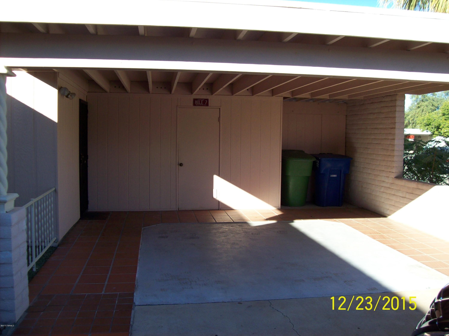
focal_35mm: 36
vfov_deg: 39.6
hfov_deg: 51.4
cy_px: 168
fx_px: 467
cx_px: 224
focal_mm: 6
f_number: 2.7
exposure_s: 1/438
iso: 80
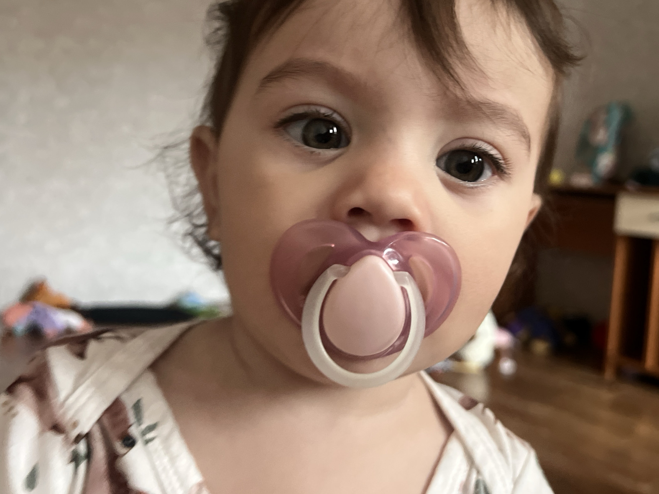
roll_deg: -5.5
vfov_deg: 42.7
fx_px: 628
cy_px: 190
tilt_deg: -0.8
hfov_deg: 55.3
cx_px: 362
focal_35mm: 33
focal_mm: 5.7
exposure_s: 1/30
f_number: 1.5
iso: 800
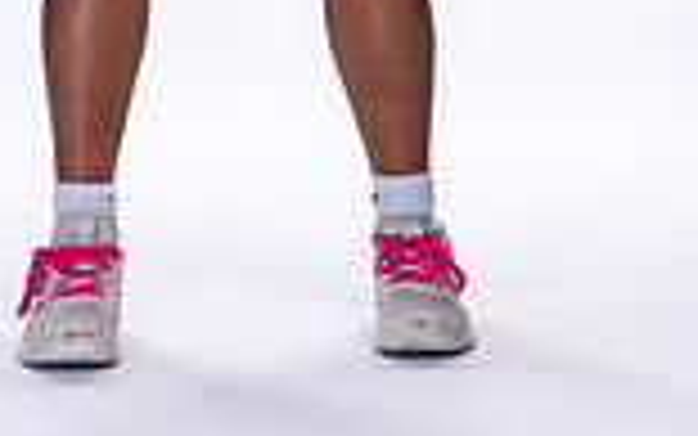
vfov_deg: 4.3
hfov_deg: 7.0
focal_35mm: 301
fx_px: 5728
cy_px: -557
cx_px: 266
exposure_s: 1/250
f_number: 5.6
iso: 400
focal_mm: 102
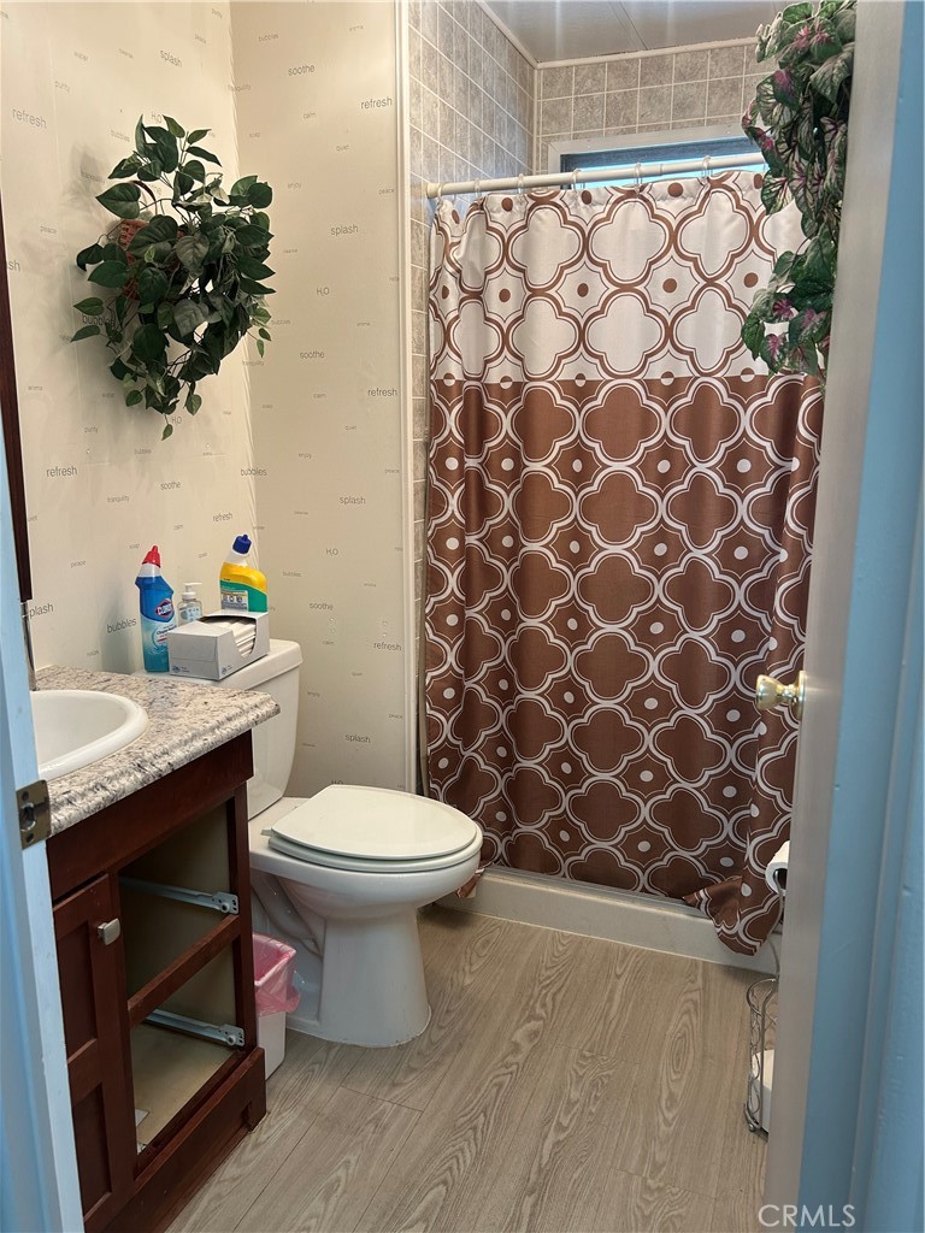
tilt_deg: -11.5
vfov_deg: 67.3
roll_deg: -0.1
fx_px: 926
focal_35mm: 26
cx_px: 462
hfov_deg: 53.1
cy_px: 616
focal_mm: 5.7
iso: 80
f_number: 1.5
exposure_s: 1/60
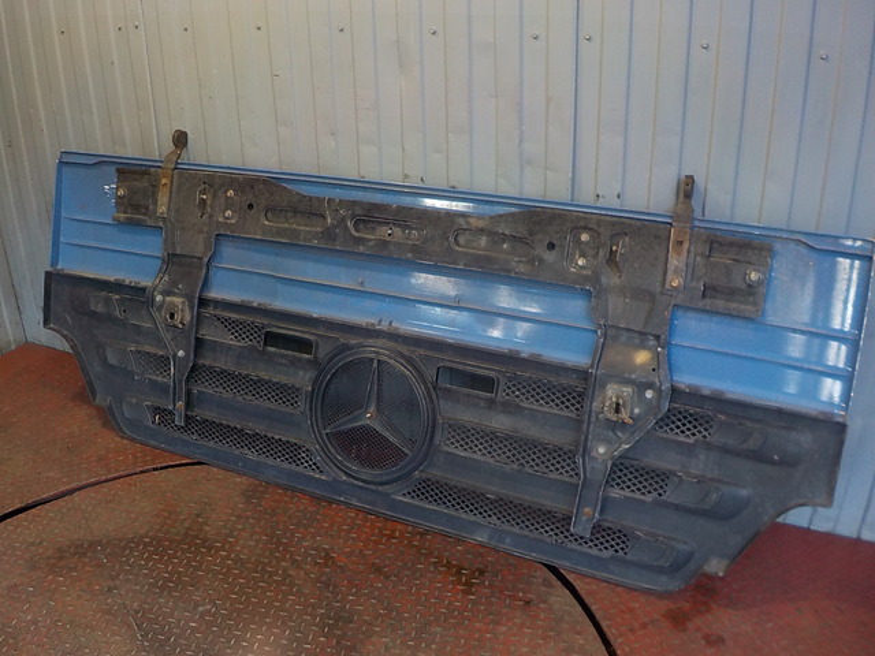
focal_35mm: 30
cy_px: 328
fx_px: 758
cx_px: 438
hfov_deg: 60.0
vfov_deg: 46.8
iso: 180
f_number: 3.3
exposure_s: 1/30
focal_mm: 4.1
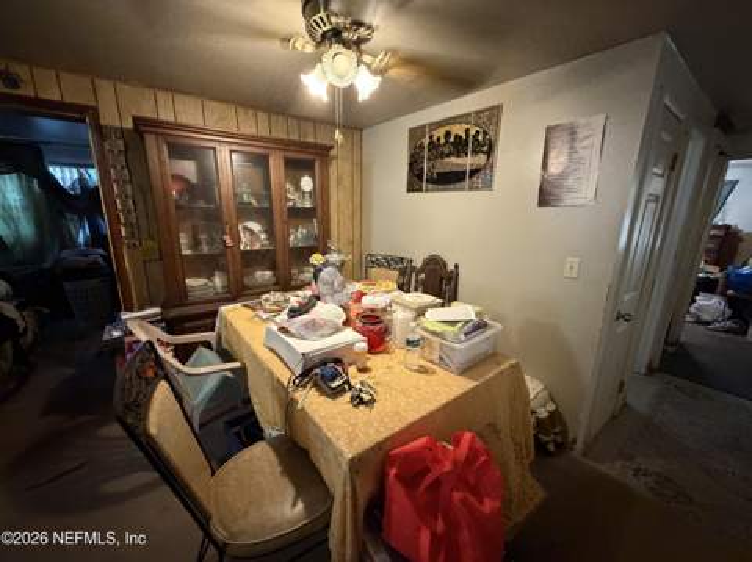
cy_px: 281
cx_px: 376
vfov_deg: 85.6
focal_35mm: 14
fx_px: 304
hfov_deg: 102.1
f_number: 2.2
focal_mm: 2.22
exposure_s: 1/40
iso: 1000
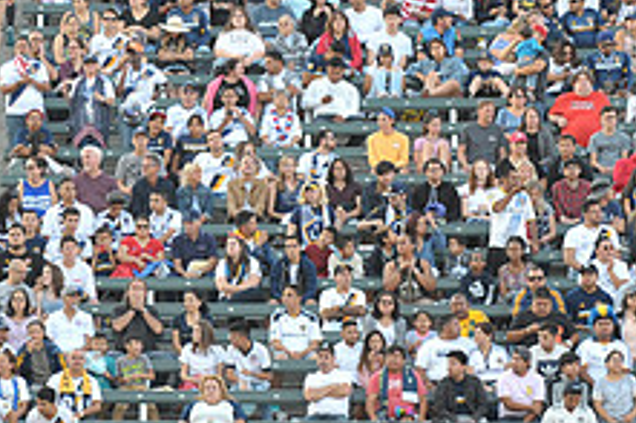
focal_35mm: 354
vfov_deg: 3.9
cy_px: 201
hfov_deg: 5.8
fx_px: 6249
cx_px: 46
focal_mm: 135
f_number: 5
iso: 400
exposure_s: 1/100
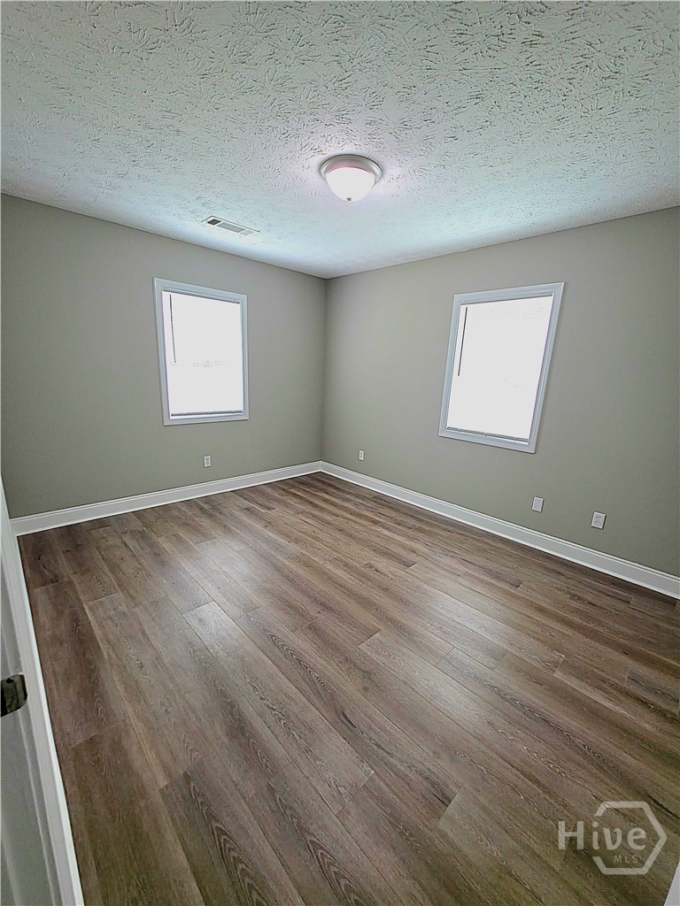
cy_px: 453
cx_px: 340
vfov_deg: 106.2
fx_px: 340
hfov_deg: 89.9
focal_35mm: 13
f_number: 1.9
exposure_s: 1/60.2
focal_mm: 2.2
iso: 50
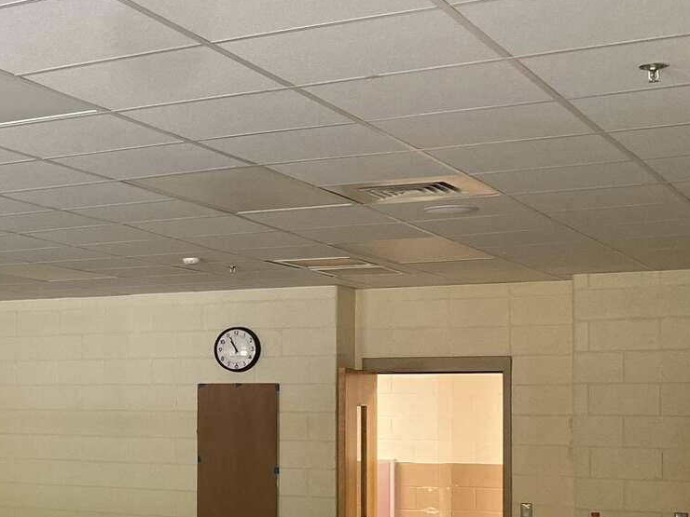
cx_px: -143
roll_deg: -1.9
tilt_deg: +1.5
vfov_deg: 20.3
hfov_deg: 24.4
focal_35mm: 72
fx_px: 1435
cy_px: 374
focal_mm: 4.25
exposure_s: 1/60
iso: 160
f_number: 1.8
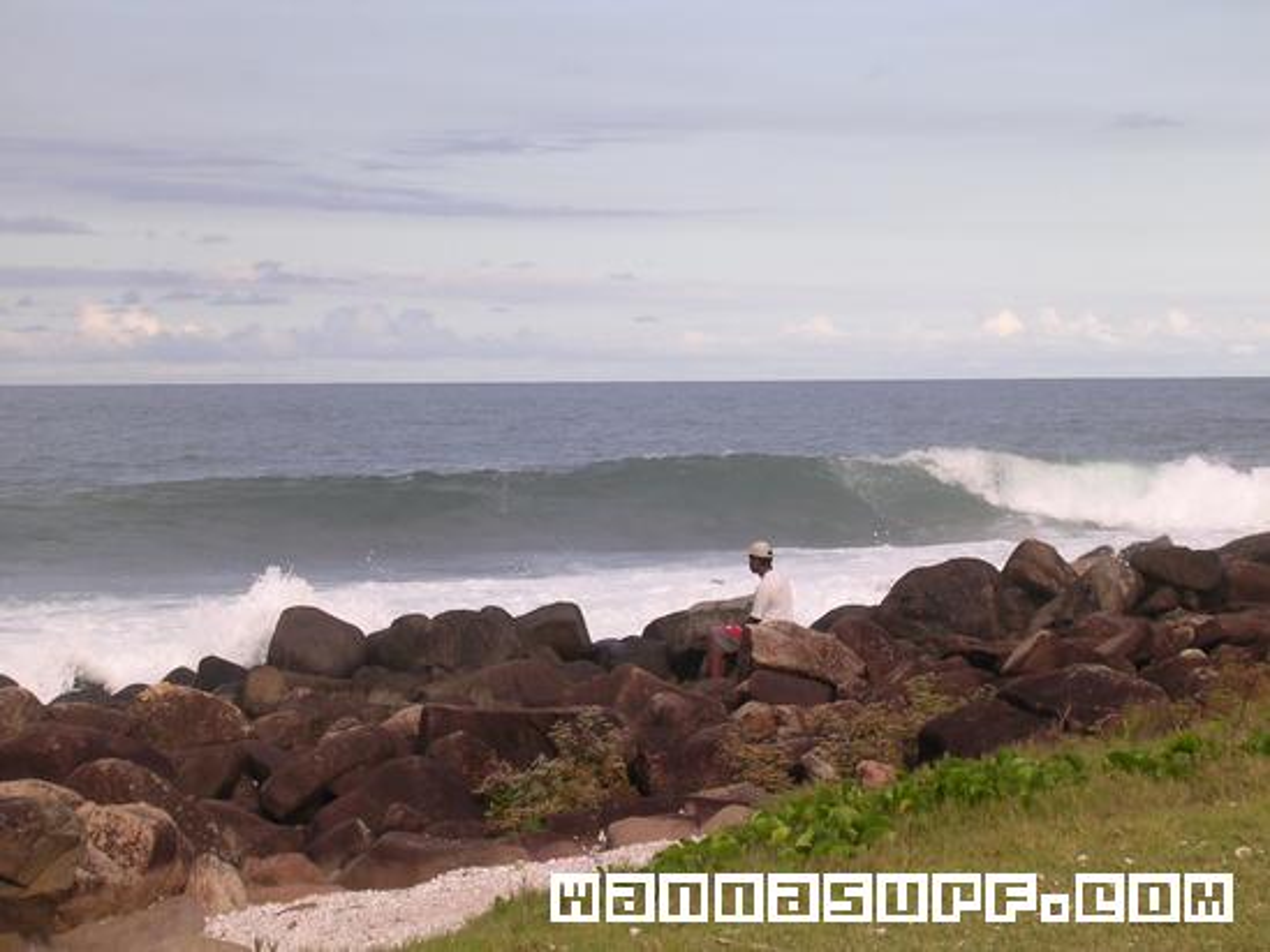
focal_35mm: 115
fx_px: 4220
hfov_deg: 17.1
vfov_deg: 12.9
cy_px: 476
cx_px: 635
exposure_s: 1/299
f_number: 4.9
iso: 100
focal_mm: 17.4
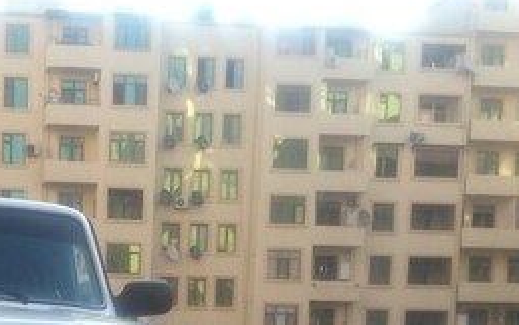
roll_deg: -0.7
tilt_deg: -5.0
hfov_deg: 25.0
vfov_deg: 15.4
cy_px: 473
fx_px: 1118
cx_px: 8
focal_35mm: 79
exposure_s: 1/360
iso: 32
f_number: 2.2
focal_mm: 4.15
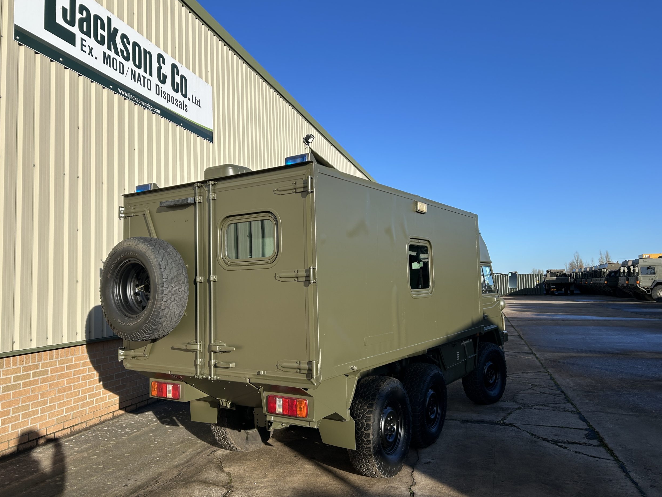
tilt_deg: +5.7
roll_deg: +0.2
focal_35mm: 27
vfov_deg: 51.4
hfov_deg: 65.3
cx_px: 320
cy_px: 248
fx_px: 516
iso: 50
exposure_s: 1/3704
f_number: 1.5
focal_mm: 5.7
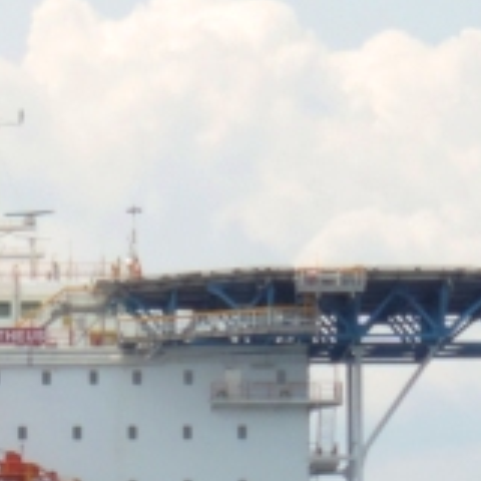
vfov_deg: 2.6
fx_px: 10769
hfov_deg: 2.6
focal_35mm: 685
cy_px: 749
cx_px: -292
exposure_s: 1/500
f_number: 4.4
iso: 80
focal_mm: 27.6
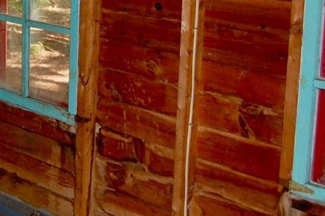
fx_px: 776
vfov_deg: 15.6
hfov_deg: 22.8
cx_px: 8
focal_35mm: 86
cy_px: 0
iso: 400
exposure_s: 1/60
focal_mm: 26
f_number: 4.2
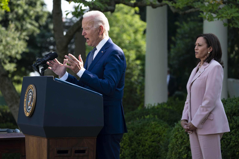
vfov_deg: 9.4
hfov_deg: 14.1
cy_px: 80
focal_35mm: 146
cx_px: 120
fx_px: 969
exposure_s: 1/1250
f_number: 5
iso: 640
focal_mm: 146
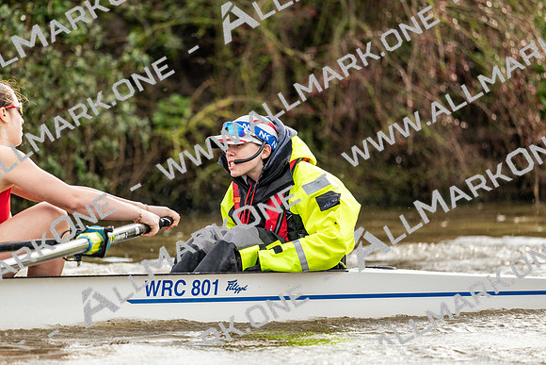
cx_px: 273
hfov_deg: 5.2
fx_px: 6068
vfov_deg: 3.4
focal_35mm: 400
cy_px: 182
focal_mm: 400
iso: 720
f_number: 4.5
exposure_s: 1/1600
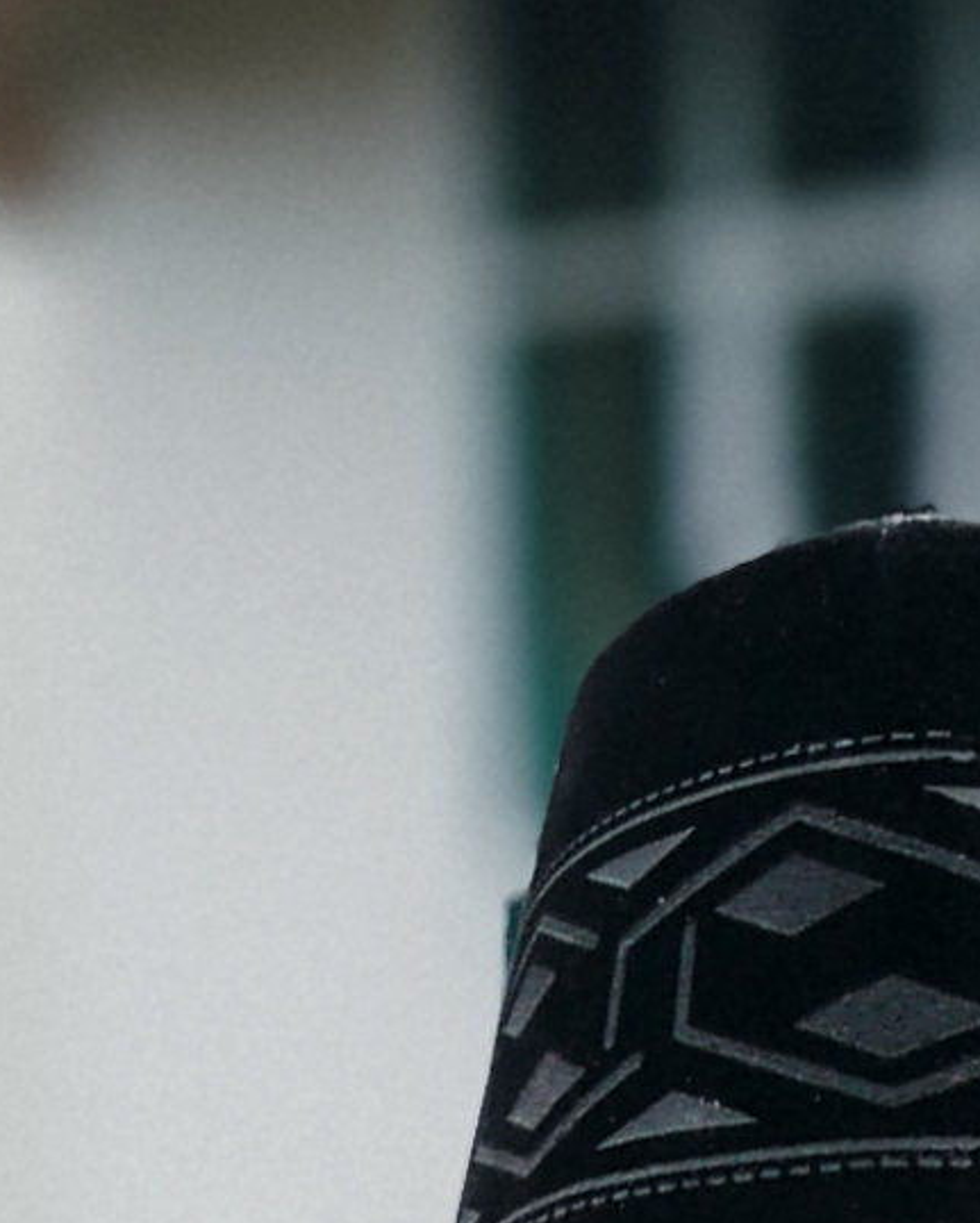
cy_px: 4833
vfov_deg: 3.5
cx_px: 1198
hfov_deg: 2.9
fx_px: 19308
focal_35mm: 533
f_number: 5.6
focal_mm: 32
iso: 200
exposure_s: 1/200
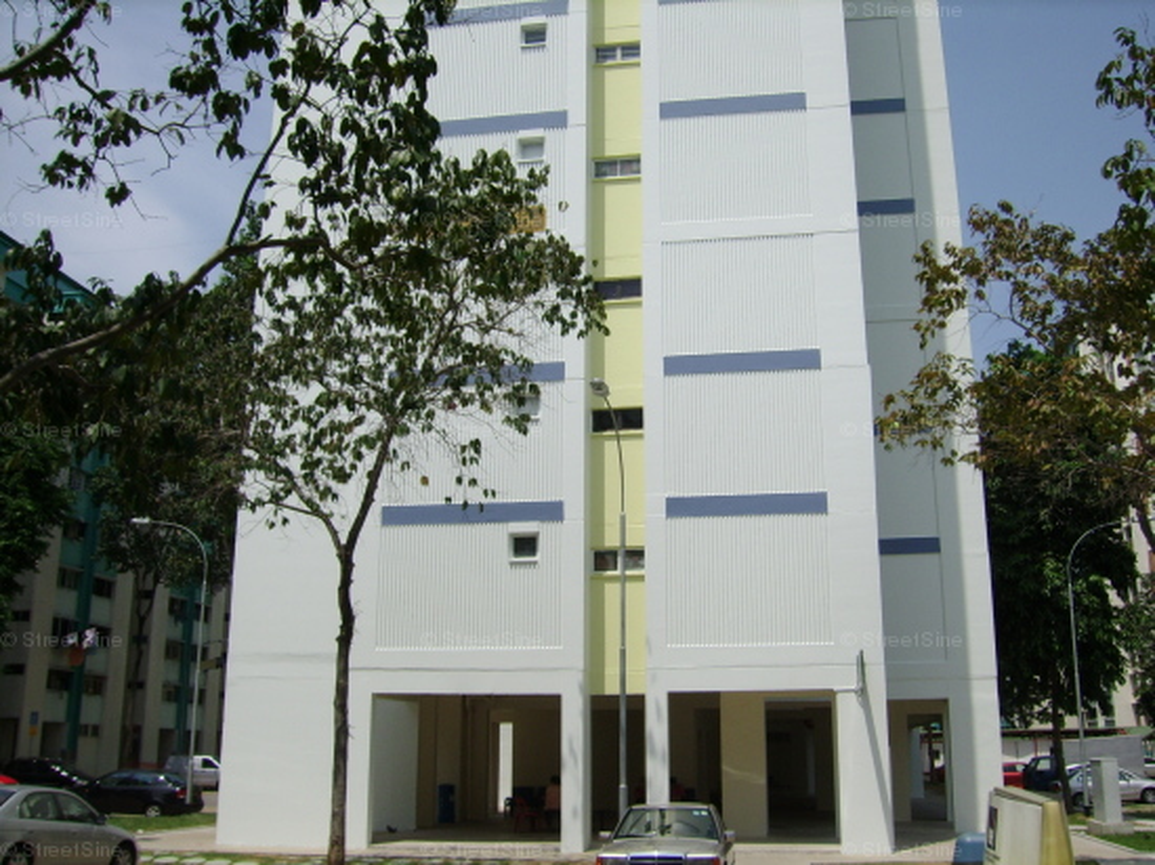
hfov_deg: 52.6
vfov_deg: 40.7
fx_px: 1167
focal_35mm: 35
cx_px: 578
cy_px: 432
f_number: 5.8
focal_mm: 5.95
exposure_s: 1/917
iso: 50
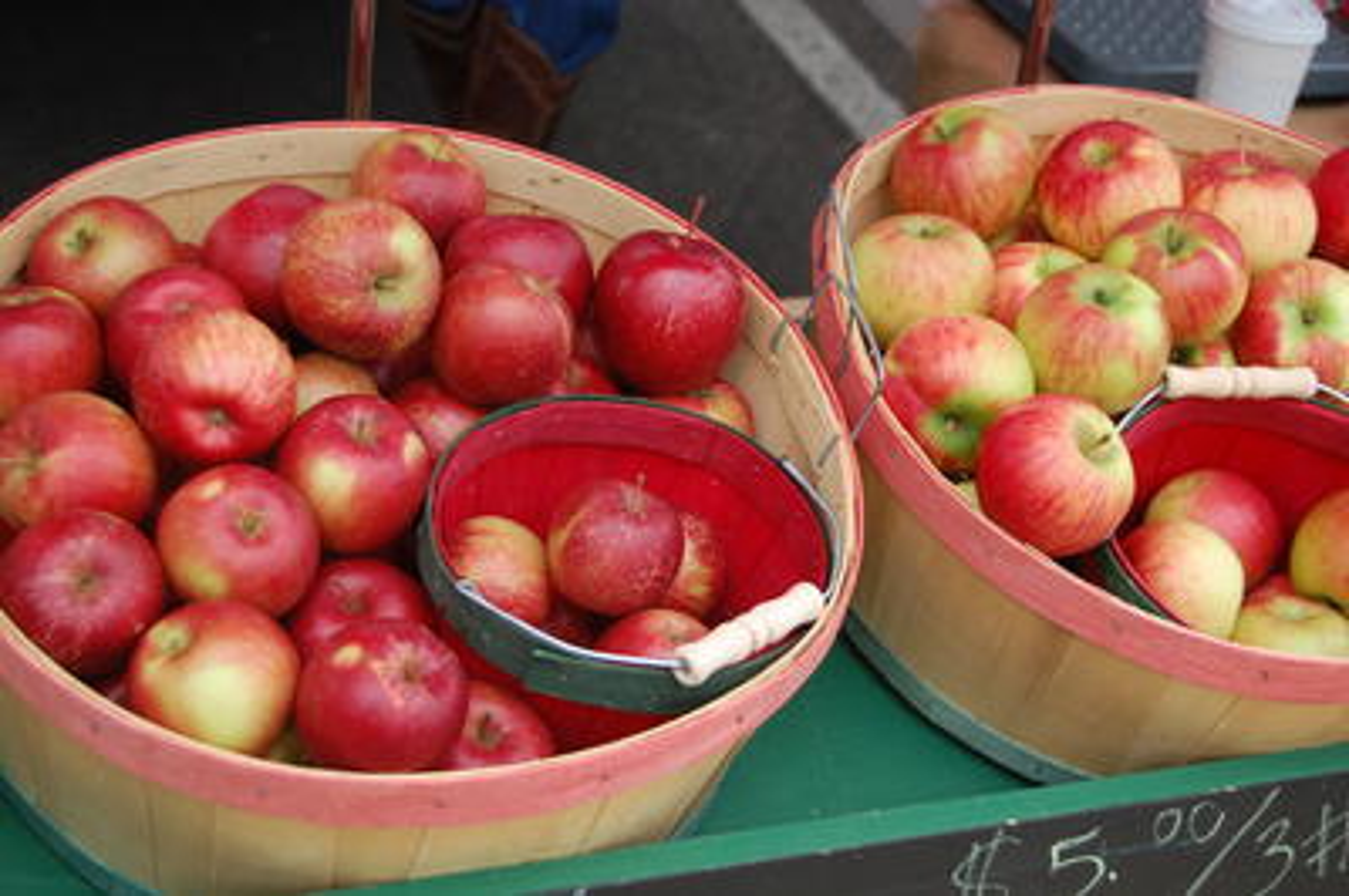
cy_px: 448
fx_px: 2359
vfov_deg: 21.5
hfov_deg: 31.9
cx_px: 674
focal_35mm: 63
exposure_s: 1/125
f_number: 5.6
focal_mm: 42
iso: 320
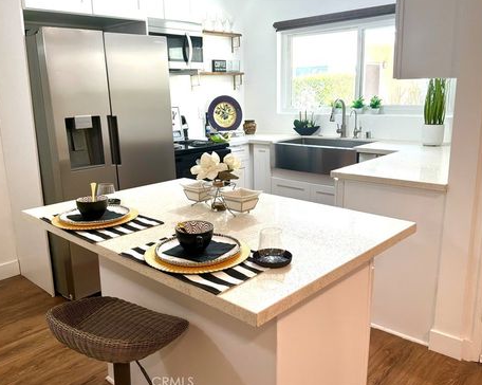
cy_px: 191
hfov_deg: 58.8
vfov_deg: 48.4
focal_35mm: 30
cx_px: 234
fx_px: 428
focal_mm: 3
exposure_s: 1/60
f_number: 1.8
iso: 64
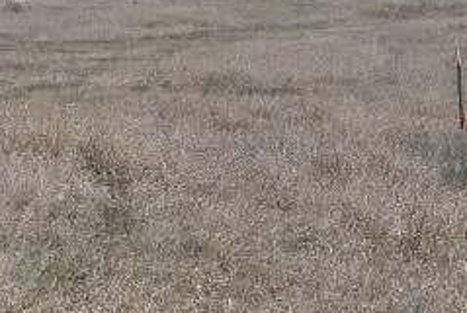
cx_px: -172
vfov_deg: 10.2
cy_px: -180
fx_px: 1688
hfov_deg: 14.9
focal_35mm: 130
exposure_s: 1/320
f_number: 9
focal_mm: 18
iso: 100
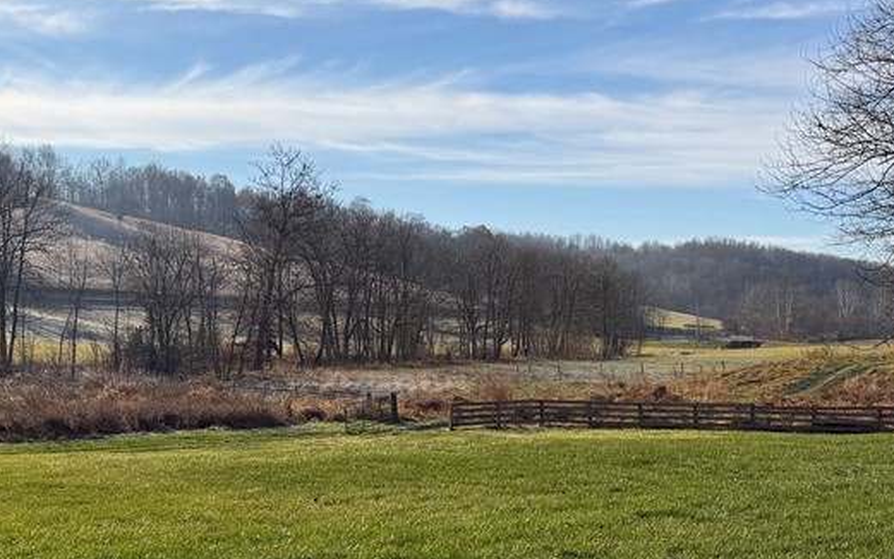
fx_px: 1219
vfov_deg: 25.6
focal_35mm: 50
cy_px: 400
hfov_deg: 40.1
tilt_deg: -4.2
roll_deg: -0.8
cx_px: 535
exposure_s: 1/6173
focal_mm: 6.76
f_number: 1.78
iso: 80
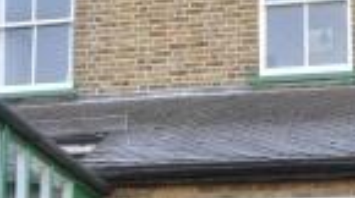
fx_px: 1137
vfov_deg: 9.9
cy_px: 218
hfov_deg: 17.5
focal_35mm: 121
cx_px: 32
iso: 200
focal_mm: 18
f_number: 11
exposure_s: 1/25
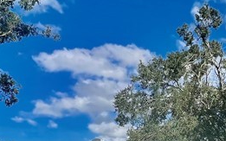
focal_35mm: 54
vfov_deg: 23.3
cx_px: 165
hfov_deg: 36.8
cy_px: 130
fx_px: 333
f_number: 1.8
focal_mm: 1.57
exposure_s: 1/4219
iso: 40
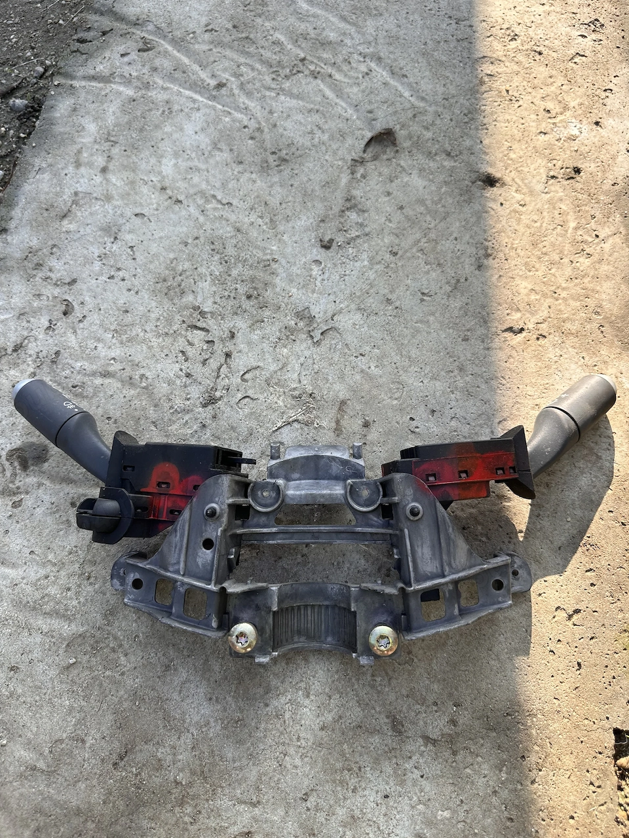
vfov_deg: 69.4
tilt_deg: -67.1
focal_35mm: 25
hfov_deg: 54.9
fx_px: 606
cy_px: 406
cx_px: 307
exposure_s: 1/1119
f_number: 1.78
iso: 80
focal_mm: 6.86
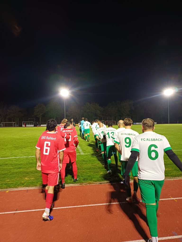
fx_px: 175
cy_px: 121
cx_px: 91
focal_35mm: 25
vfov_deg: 69.4
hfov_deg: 54.9
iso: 320
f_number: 1.8
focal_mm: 4.65
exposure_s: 1/50
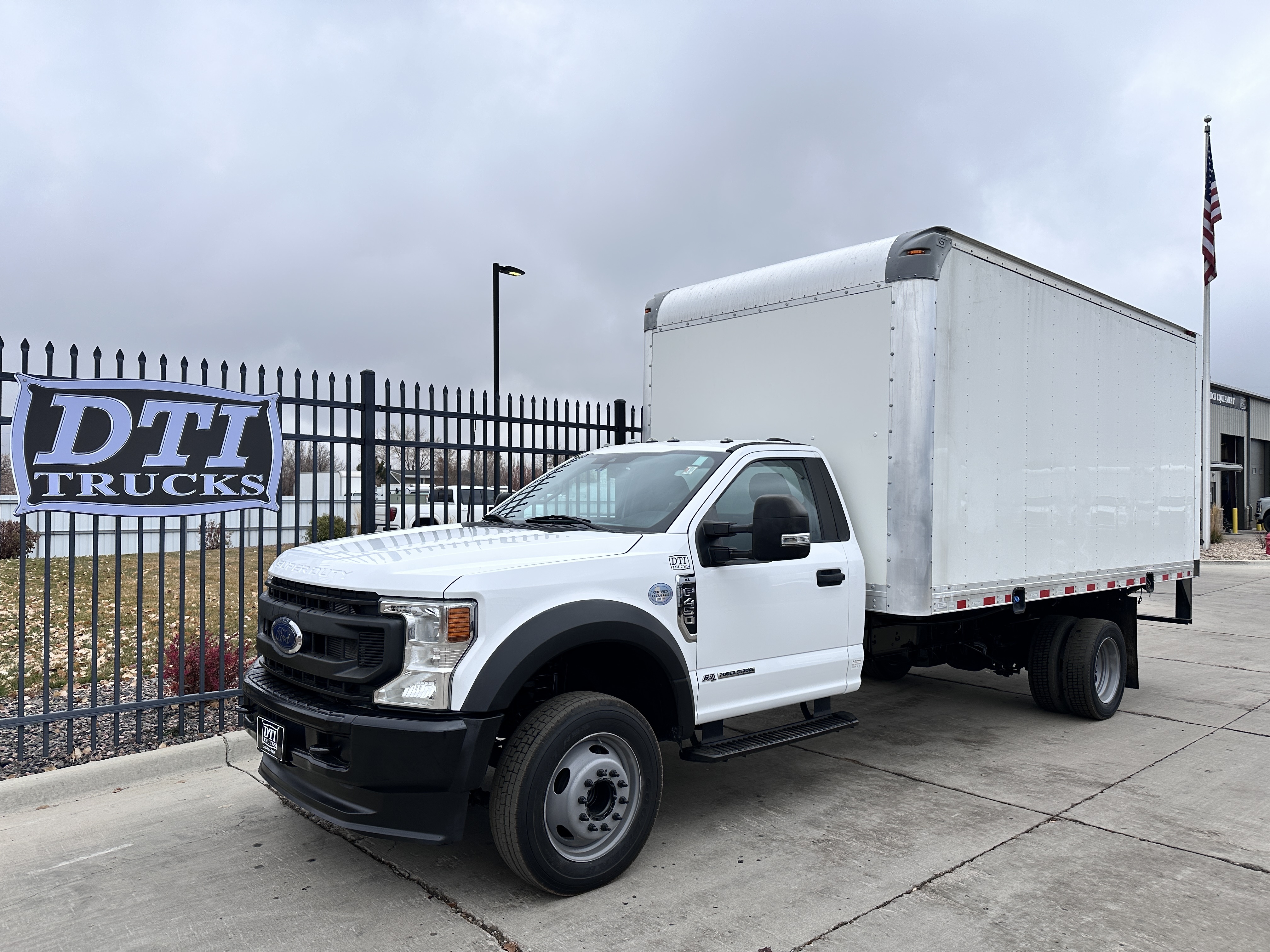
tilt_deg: +0.5
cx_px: 635
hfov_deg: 71.6
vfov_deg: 56.8
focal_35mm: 24
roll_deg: -0.8
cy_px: 476
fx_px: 881
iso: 80
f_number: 1.78
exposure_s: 1/3155
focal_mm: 6.86
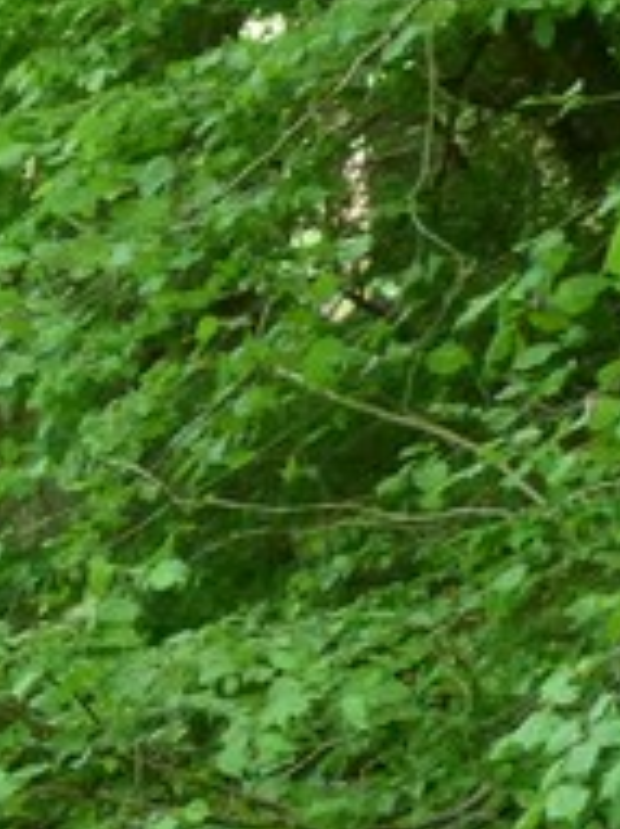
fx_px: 9252
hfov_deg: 3.7
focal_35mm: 387
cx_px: -1188
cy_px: 1324
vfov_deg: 5.1
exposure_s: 1/60
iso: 400
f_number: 4.6
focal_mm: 13.2
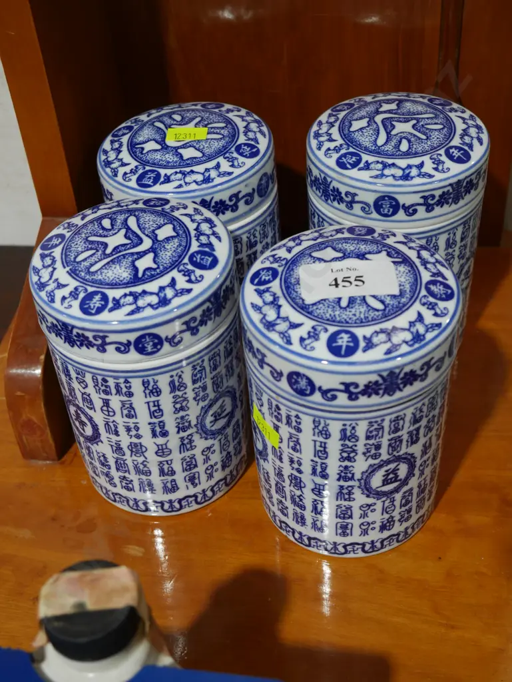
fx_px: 946
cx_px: 256
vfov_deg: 39.6
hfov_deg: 30.3
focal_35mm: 48
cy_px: 341
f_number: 5.2
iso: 400
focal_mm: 24
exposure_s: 1/60
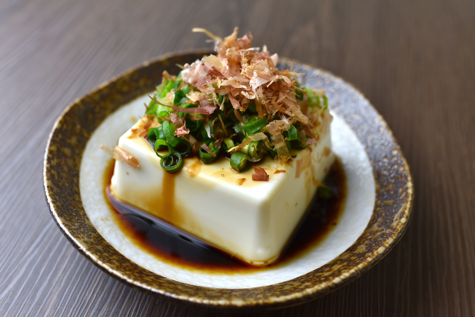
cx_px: 238
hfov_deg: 54.4
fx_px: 462
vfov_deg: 37.9
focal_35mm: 35
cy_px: 158
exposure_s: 1/125
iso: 800
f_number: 5.6
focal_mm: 35
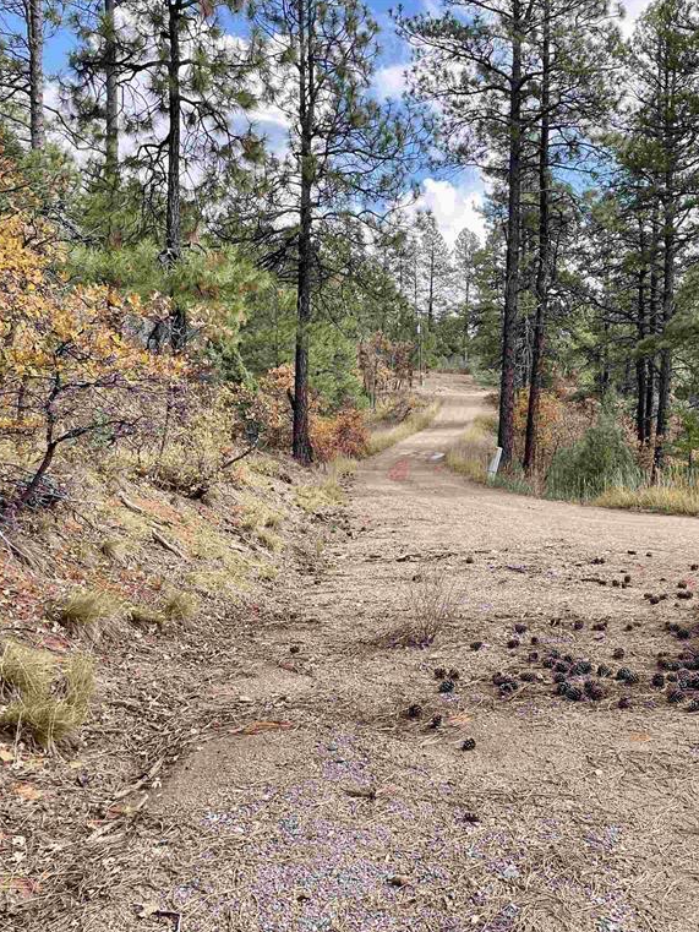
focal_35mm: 35
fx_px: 942
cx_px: 493
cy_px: 467
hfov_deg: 40.0
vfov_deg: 52.6
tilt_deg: -3.8
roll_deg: +0.2
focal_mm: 4.2
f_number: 1.6
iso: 32
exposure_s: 1/744
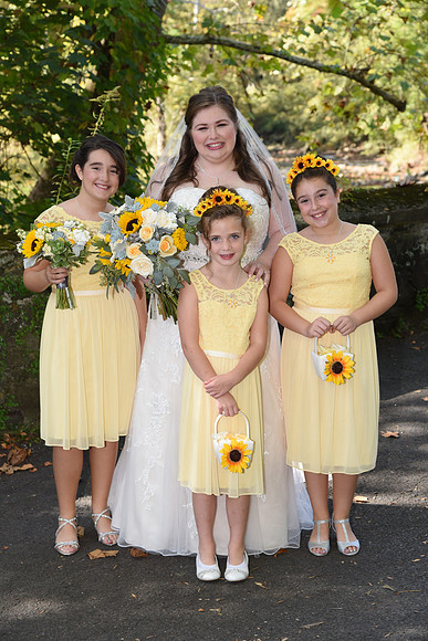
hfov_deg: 19.5
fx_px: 1247
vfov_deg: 28.8
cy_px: 320
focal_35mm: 70
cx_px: 214
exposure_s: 1/200
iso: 640
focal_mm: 70
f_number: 5.6
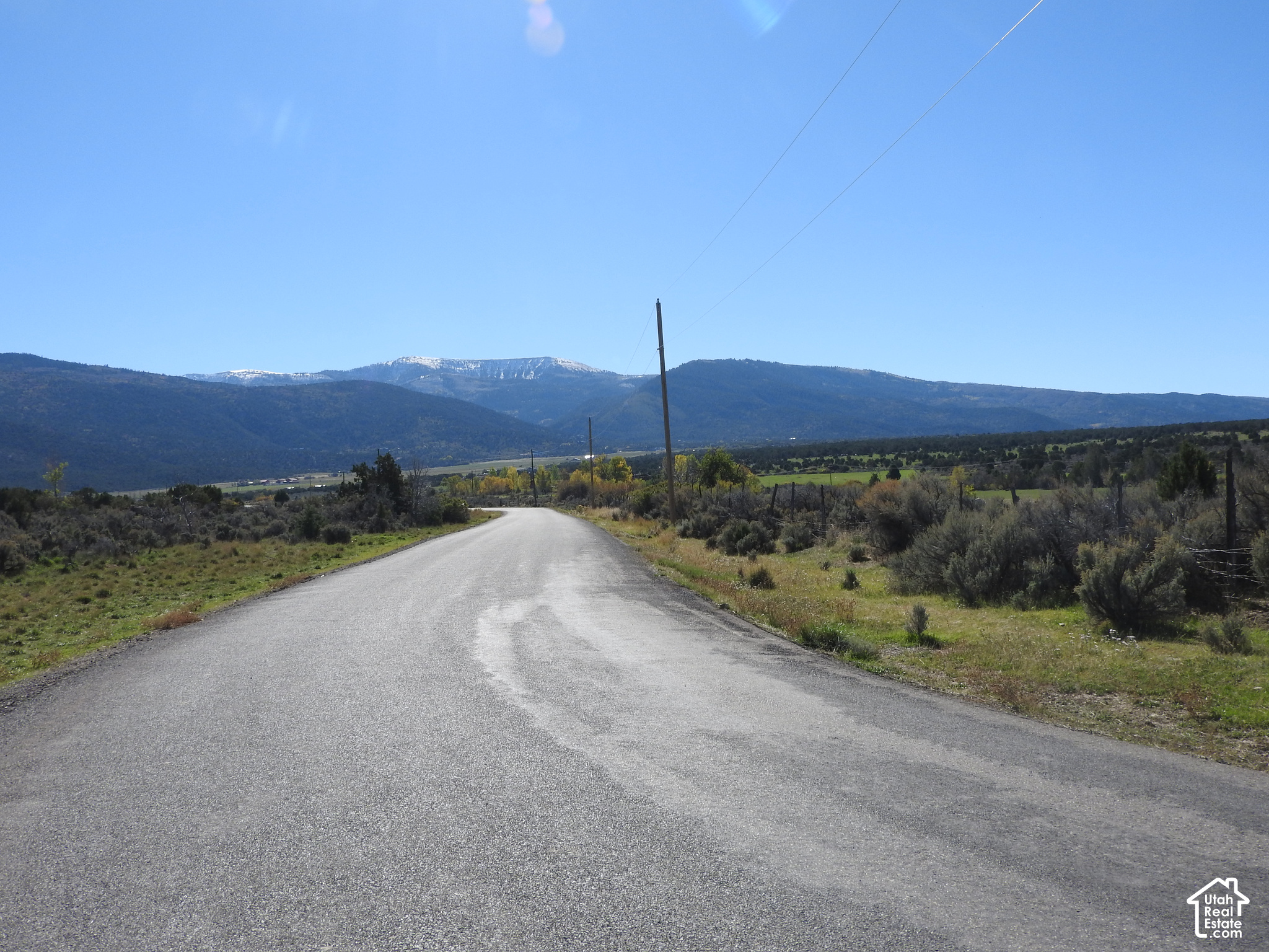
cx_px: 634
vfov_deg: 42.9
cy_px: 476
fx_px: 1210
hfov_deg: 55.4
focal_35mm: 33
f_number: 3.6
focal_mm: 5.9
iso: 100
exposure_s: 1/1600
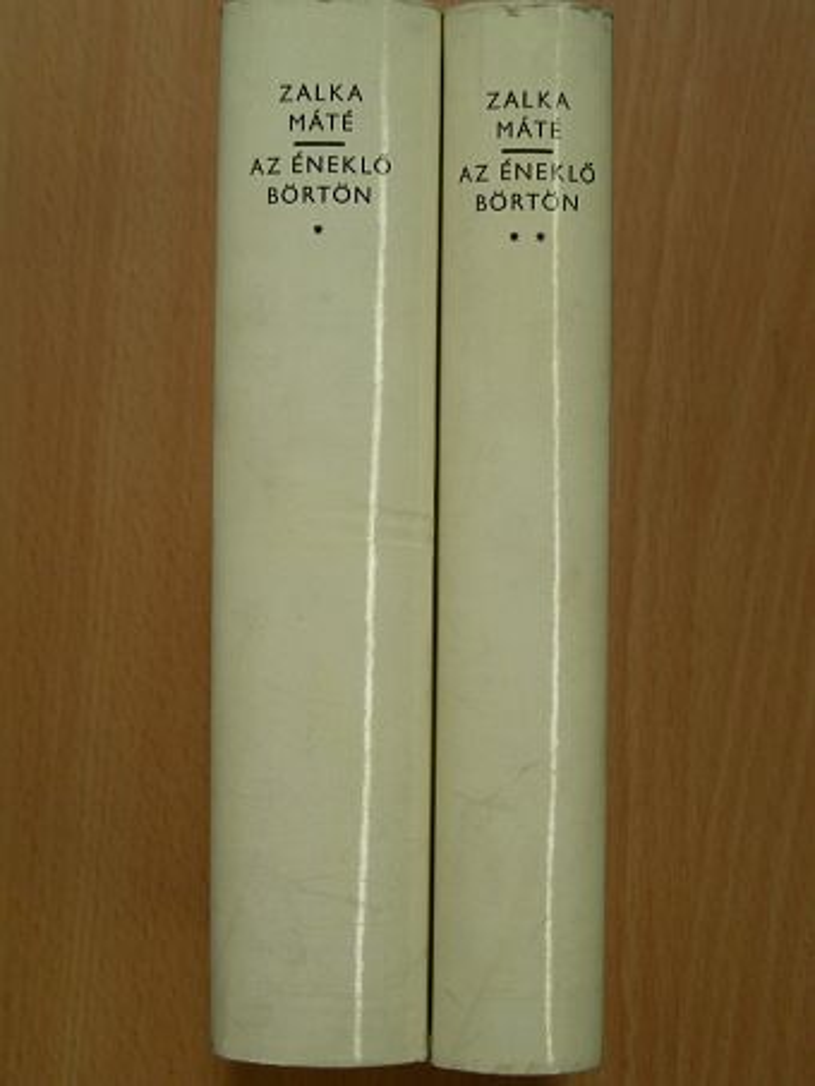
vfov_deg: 27.8
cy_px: 543
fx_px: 2196
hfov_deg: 21.0
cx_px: 408
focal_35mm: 70
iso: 50
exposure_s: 1/57.6
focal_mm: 11.7
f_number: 3.5
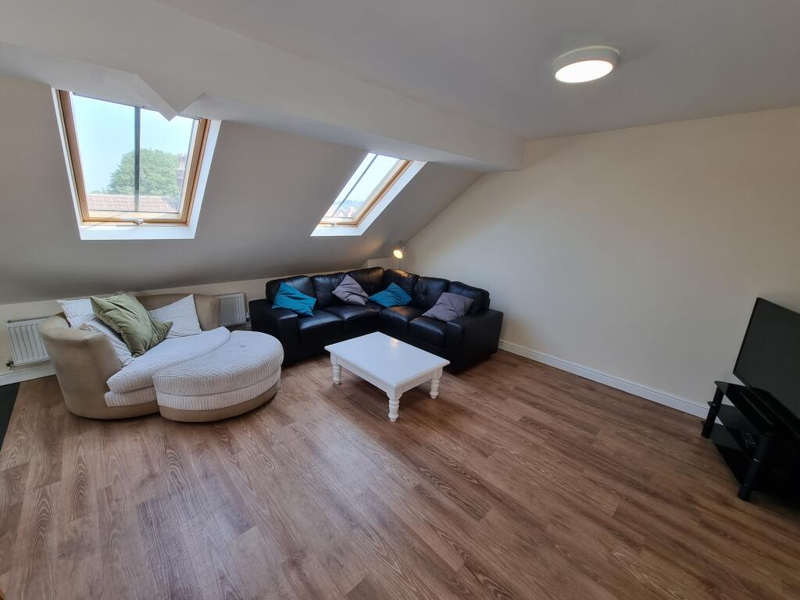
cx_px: 400
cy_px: 300
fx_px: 300
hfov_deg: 106.2
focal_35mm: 13
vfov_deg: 89.9
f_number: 2.2
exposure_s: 1/100
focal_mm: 2.2
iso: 80
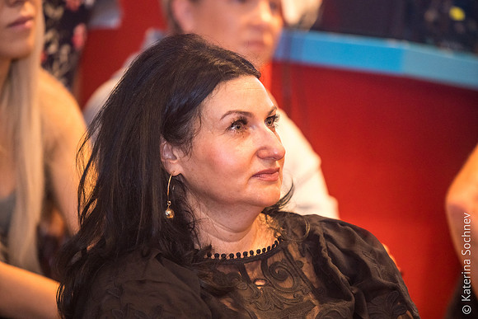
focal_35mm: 173
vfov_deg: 7.9
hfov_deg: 11.9
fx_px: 2297
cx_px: 239
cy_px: 160
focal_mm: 173
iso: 3200
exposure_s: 1/200
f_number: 3.2
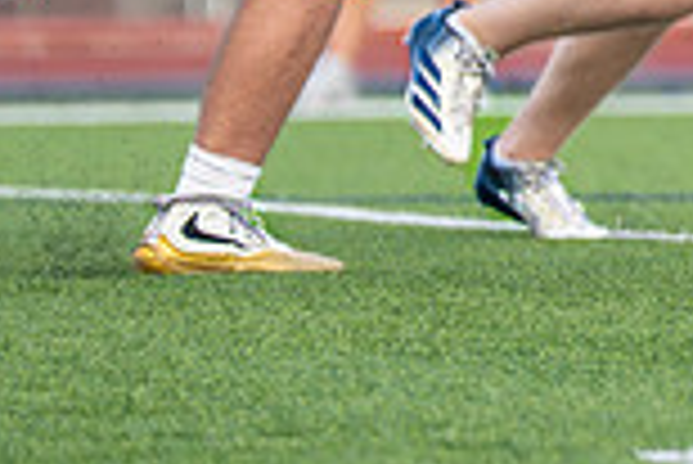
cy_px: -465
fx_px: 19923
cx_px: 1491
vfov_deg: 1.3
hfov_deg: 2.0
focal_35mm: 1034
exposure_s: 1/1600
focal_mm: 200
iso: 500
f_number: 2.8
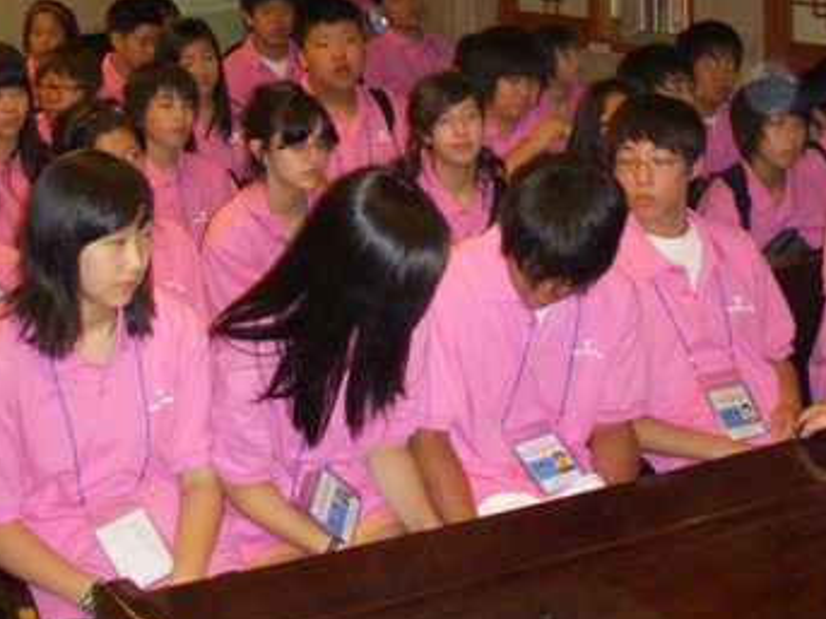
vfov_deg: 20.3
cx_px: 462
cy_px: 72
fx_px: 1694
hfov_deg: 27.4
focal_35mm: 71
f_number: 3.3
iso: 500
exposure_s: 1/160
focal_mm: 6.3
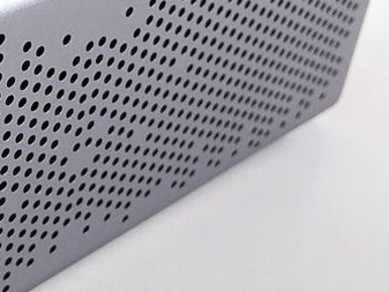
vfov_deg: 16.8
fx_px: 989
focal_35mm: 88
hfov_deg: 20.9
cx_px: -60
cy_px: 177
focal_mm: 4.15
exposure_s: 1/60
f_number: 2.2
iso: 32
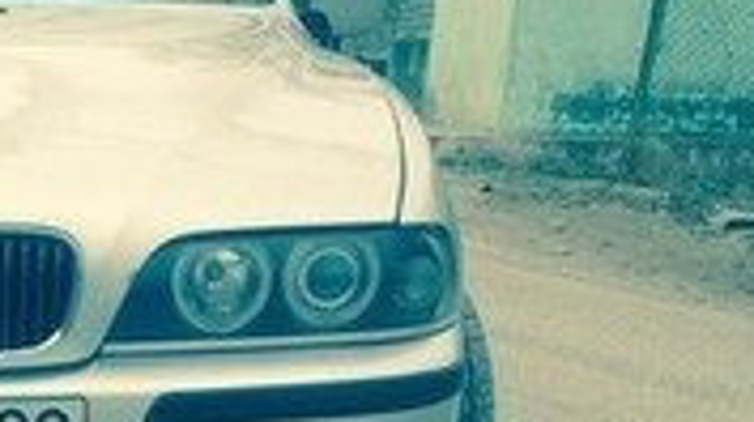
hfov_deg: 20.5
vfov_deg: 11.1
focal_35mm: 101
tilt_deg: -17.3
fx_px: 2017
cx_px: -9
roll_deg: -2.1
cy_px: 759
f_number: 2.4
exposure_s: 1/361
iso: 50
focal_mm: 4.12
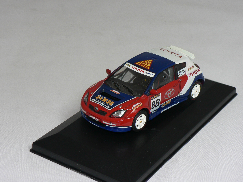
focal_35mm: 82
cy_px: 91
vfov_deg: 18.0
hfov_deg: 23.8
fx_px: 576
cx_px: 122
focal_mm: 13.7
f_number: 4
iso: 80
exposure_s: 1/60
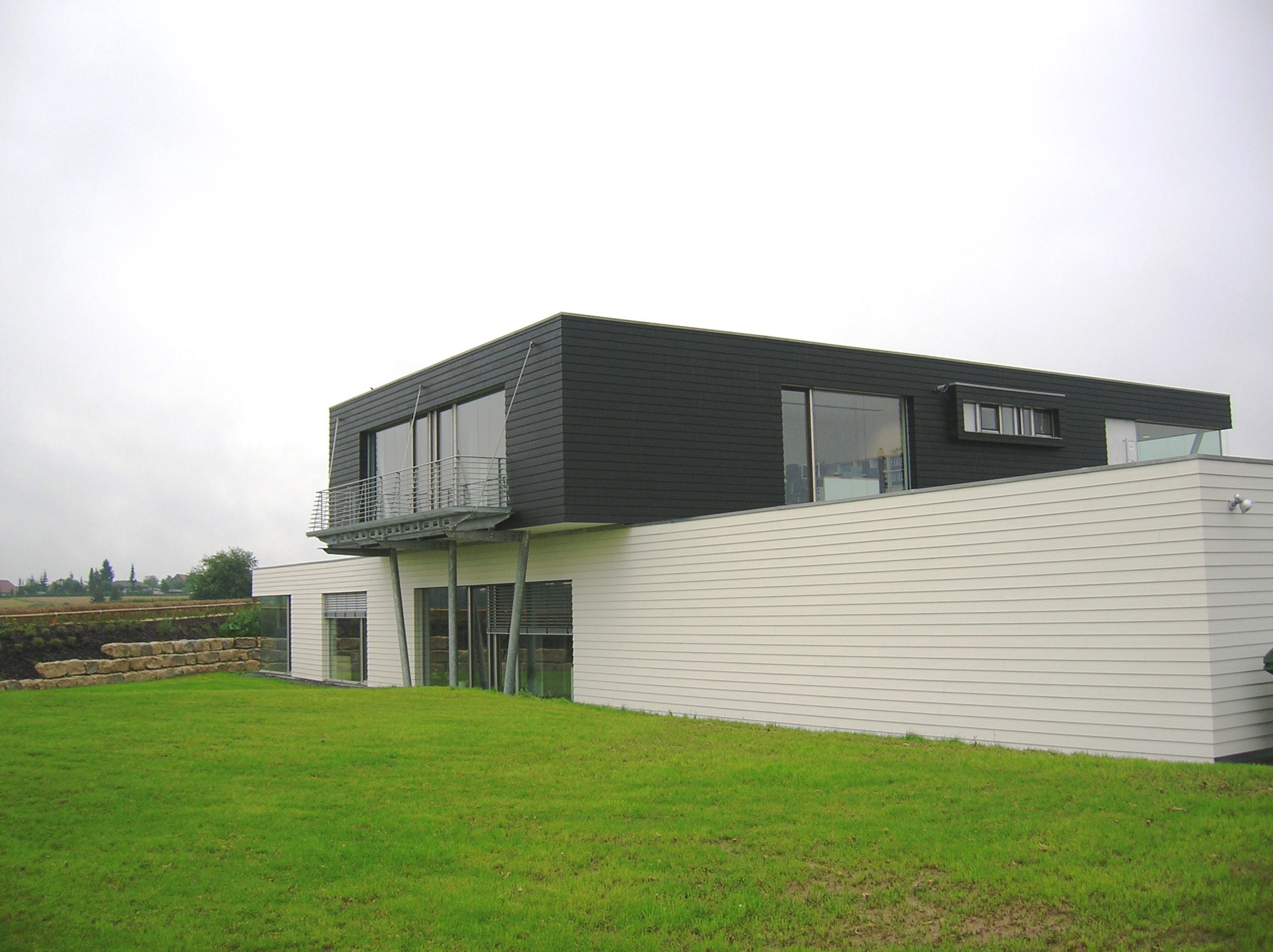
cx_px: 636
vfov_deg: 41.7
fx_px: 1249
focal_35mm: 34
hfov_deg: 54.0
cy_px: 476
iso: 50
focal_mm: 5.7
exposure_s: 1/83.7
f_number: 2.9
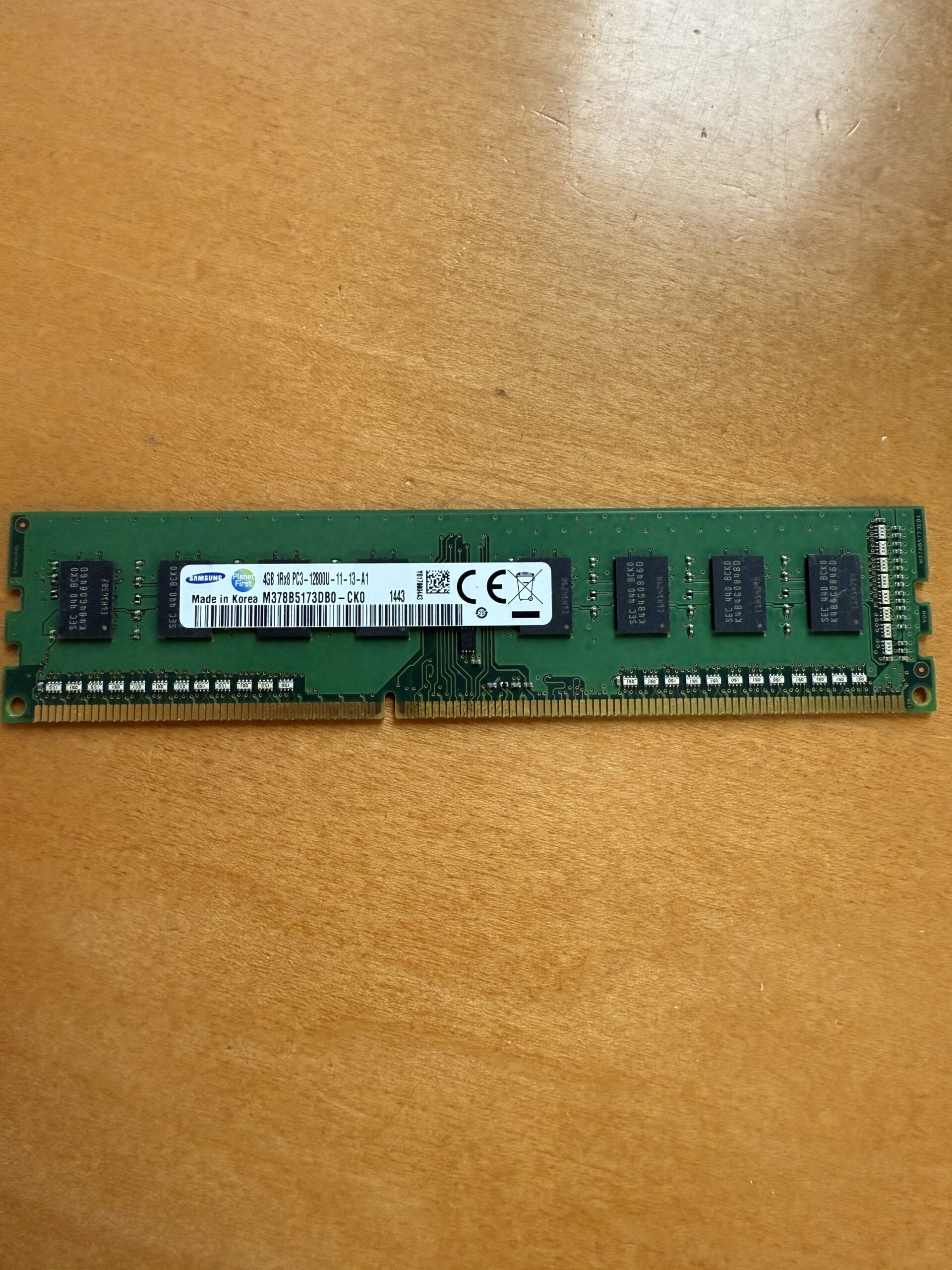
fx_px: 880
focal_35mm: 24
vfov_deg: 71.6
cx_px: 476
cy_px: 635
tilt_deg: -83.6
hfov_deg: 56.8
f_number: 2.2
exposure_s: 1/60
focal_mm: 2.22
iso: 320
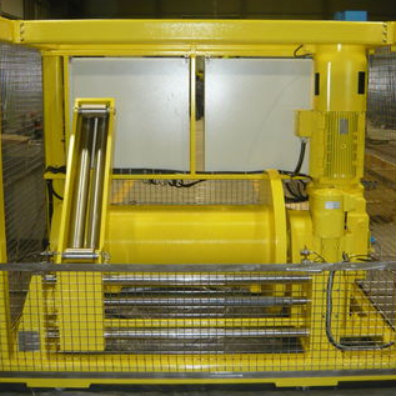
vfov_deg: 36.7
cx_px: 215
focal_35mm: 46
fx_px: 595
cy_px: 176
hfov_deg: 36.8
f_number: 2.8
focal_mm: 5.5
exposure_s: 1/30
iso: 250
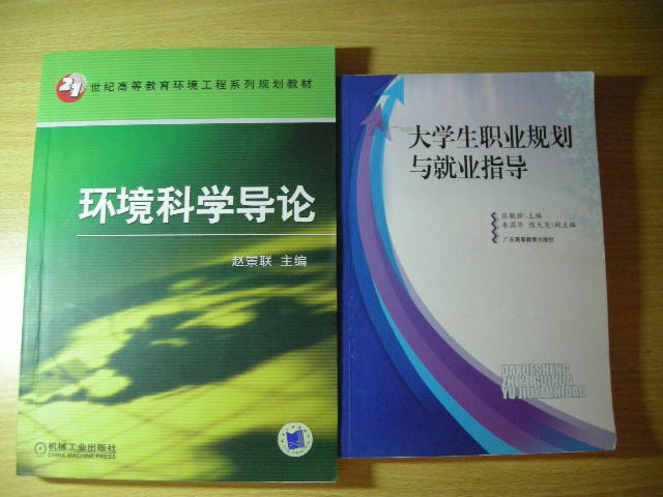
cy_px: 248
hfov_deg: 52.6
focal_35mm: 35
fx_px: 670
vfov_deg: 40.7
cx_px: 332
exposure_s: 1/20
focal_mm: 5.7
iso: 400
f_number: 2.8
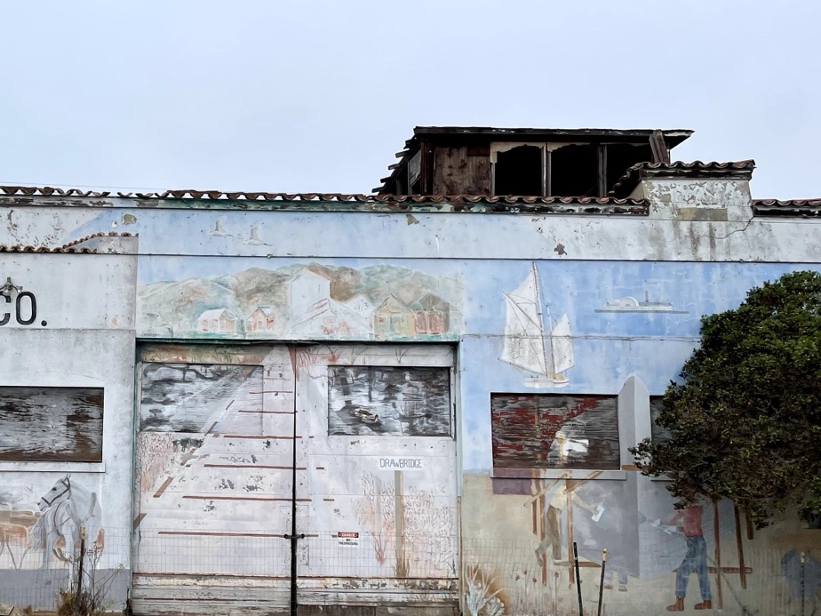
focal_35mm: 45
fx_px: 1067
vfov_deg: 32.1
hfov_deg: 40.7
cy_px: 352
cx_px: 192
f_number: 1.6
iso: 32
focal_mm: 4.2
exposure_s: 1/561
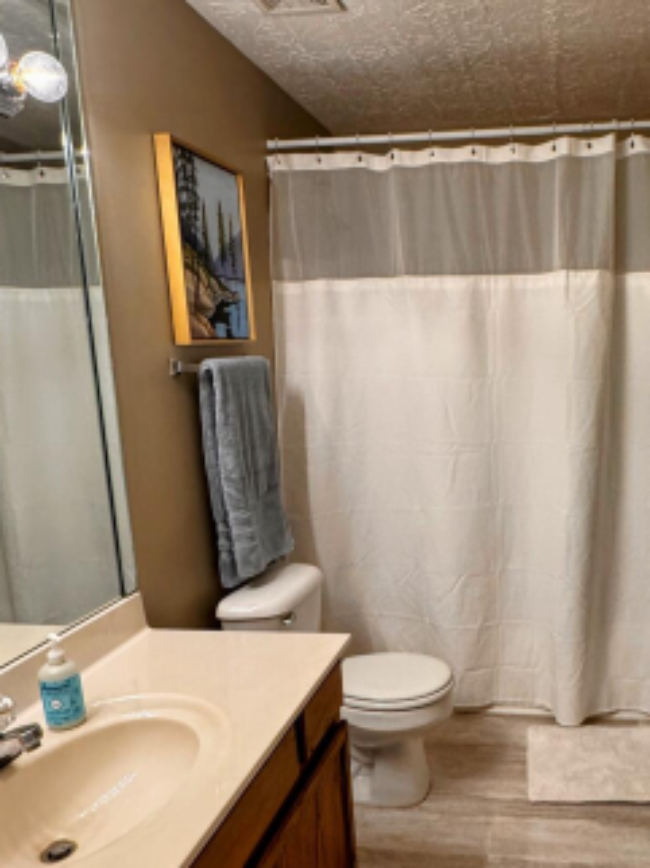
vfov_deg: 61.4
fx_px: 727
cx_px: 477
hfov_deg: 46.6
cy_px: 497
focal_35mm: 29
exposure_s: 1/120
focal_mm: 2.22
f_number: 2.2
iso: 250
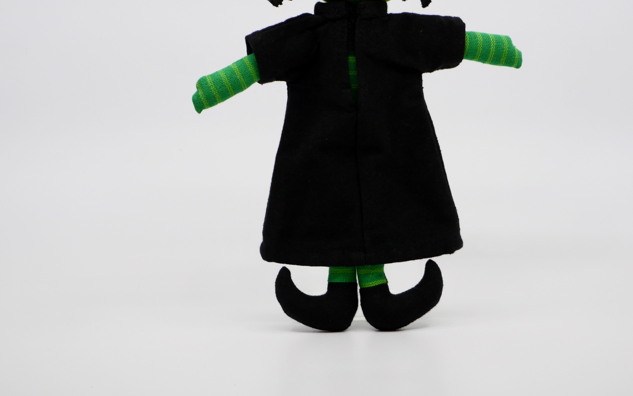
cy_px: 108
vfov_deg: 4.9
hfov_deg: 7.9
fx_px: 4606
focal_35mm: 267
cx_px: 352
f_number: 5.1
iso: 200
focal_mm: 100
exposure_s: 1/250
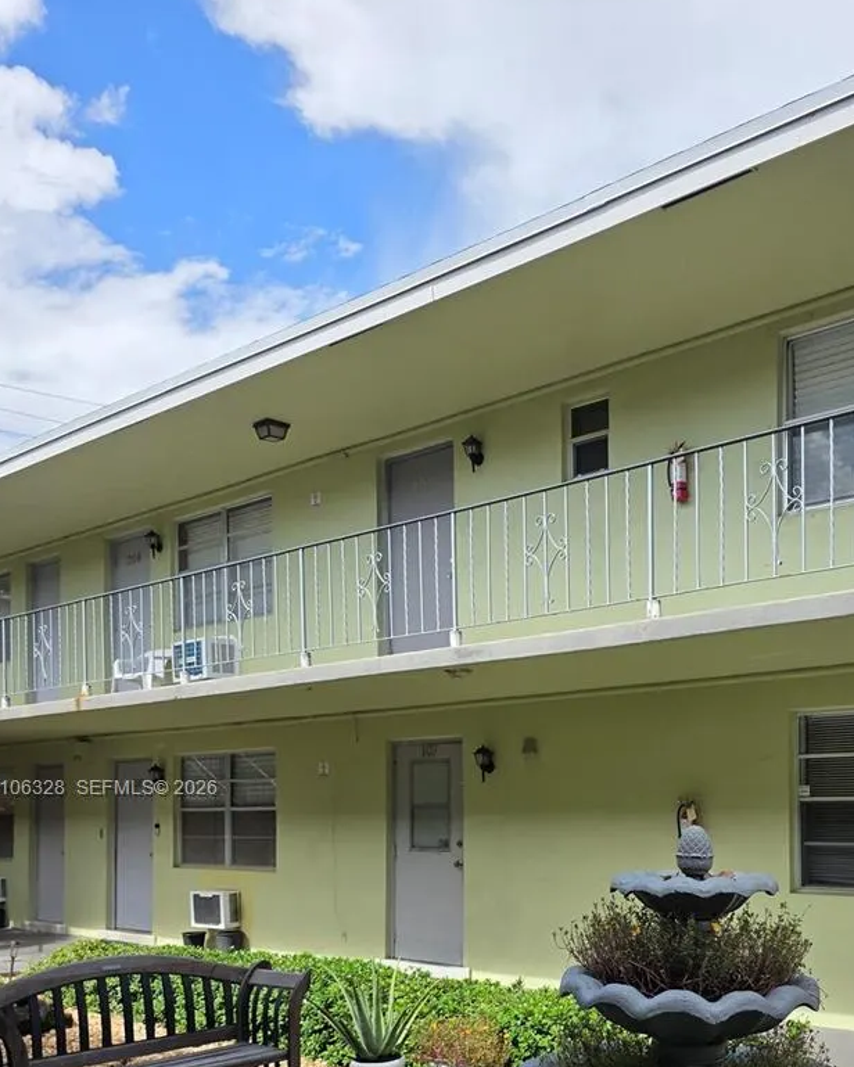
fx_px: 1106
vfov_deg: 49.6
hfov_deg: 41.6
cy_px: 790
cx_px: 585
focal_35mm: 35
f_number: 1.7
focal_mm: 6.3
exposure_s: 1/4889
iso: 80
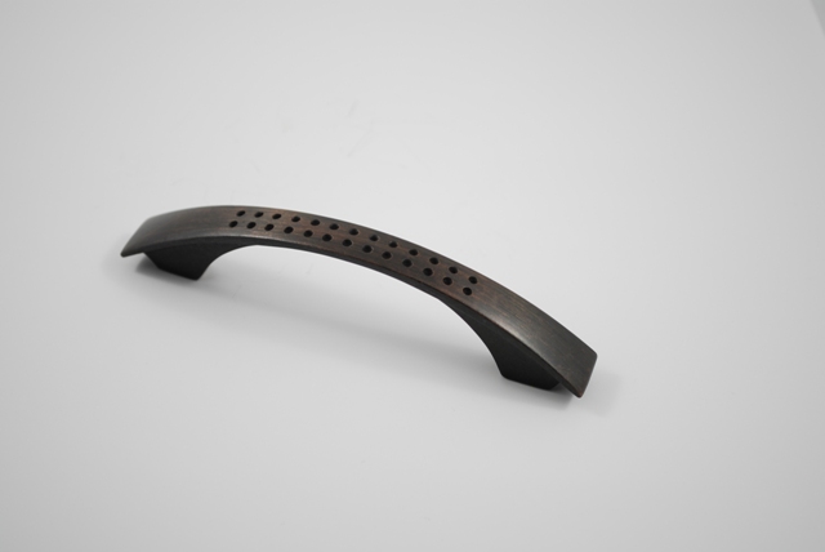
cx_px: 412
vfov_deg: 20.2
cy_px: 276
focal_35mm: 68
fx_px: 1548
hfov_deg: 29.8
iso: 100
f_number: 5.3
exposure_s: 1/20
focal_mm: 45
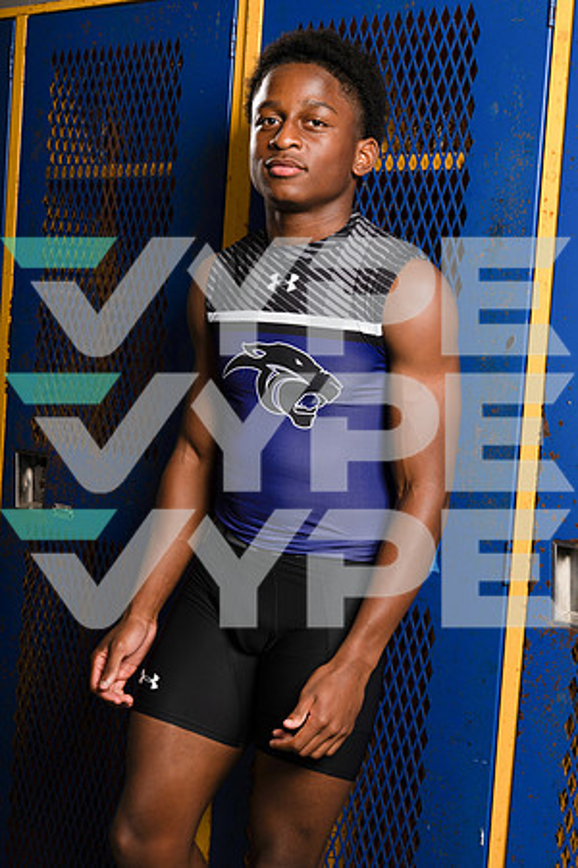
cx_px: 289
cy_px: 434
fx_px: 1373
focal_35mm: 57
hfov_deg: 23.8
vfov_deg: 35.1
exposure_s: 1/250
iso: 125
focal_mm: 57
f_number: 11
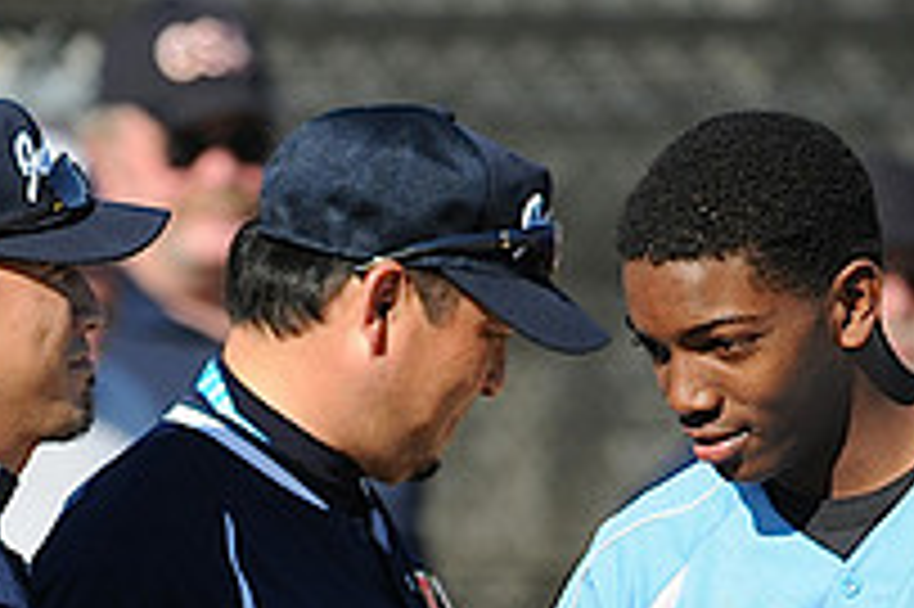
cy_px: 808
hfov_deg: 1.6
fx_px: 32547
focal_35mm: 1283
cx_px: 302
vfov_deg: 1.1
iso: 200
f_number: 4
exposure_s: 1/1600
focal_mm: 300
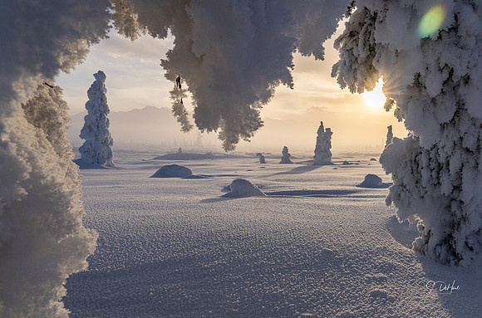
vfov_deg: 41.3
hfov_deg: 59.0
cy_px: 198
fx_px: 419
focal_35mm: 31
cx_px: 302
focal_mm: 24
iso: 320
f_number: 9
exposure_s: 1/1600
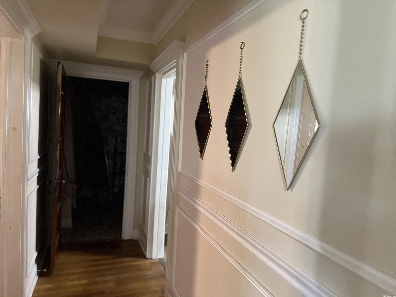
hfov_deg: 67.3
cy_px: 148
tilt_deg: -4.2
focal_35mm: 26
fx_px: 297
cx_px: 198
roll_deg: -3.5
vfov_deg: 53.1
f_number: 1.5
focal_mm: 5.7
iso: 640
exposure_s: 1/40
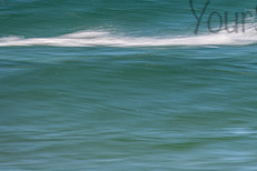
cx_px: 304
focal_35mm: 1257
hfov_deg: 1.6
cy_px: 7
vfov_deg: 1.1
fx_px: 8973
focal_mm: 500
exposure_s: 1/20
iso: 64
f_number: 10
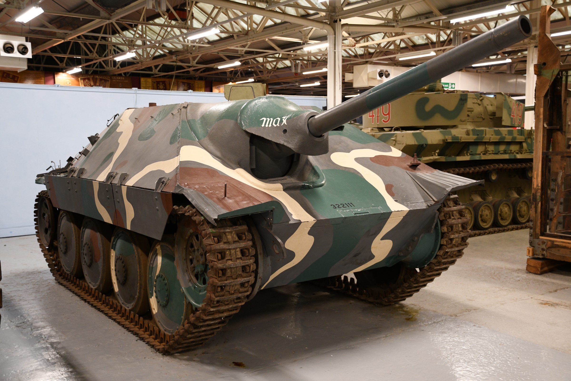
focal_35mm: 37
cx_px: 286
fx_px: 587
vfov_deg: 35.9
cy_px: 190
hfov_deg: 51.9
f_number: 3
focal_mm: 25
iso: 640
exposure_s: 1/30
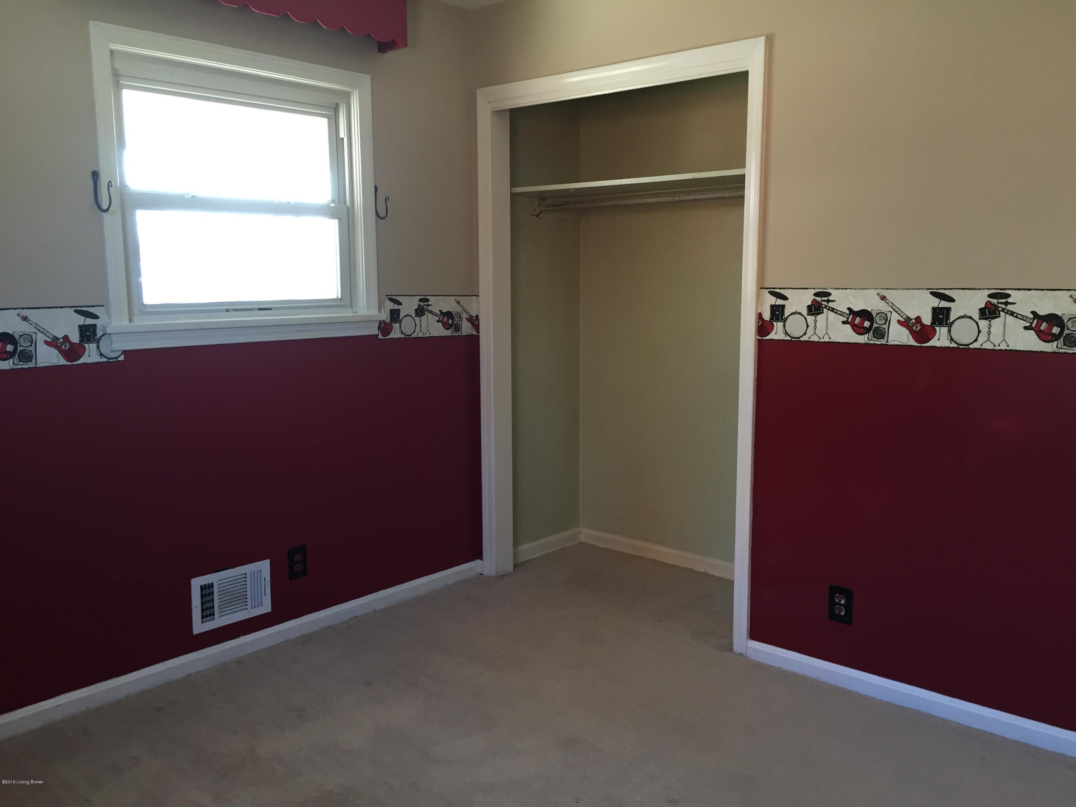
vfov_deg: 48.2
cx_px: 538
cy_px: 404
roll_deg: +0.5
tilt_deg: -7.5
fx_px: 901
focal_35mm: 29
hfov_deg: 61.7
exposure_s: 1/30
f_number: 2.2
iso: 64
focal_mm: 4.15
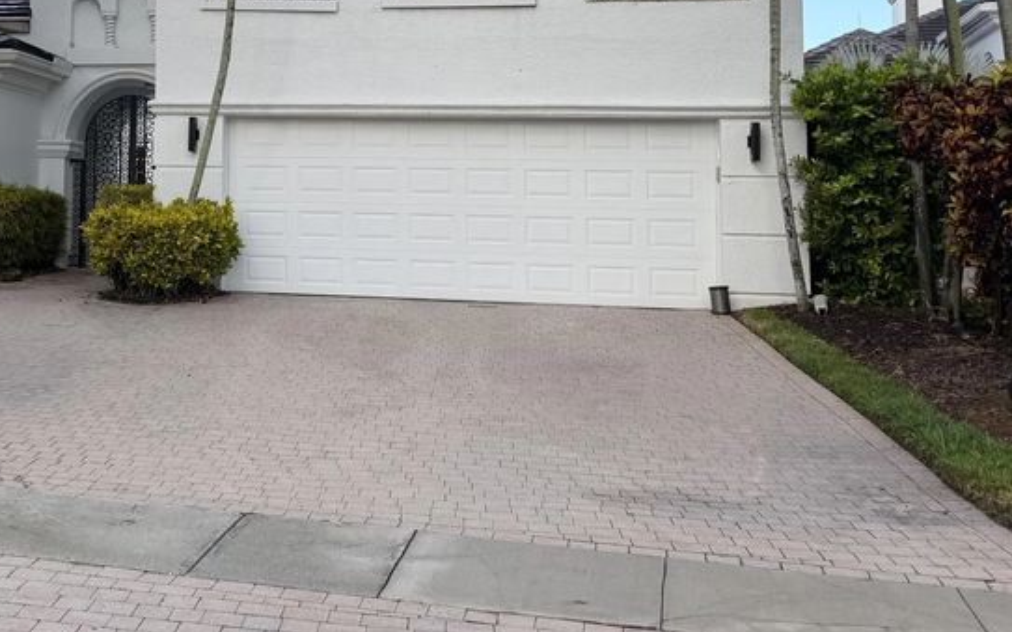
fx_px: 1323
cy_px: 65
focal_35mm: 48
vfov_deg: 26.0
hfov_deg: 39.5
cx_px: 149
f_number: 1.78
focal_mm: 6.76
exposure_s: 1/1361
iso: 80
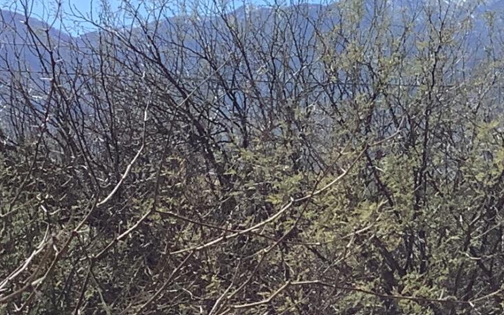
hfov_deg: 15.3
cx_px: 556
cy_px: 90
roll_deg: -0.1
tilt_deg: +4.6
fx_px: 1827
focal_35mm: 133
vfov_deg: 9.8
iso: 25
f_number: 2.4
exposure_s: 1/1664
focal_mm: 3.3
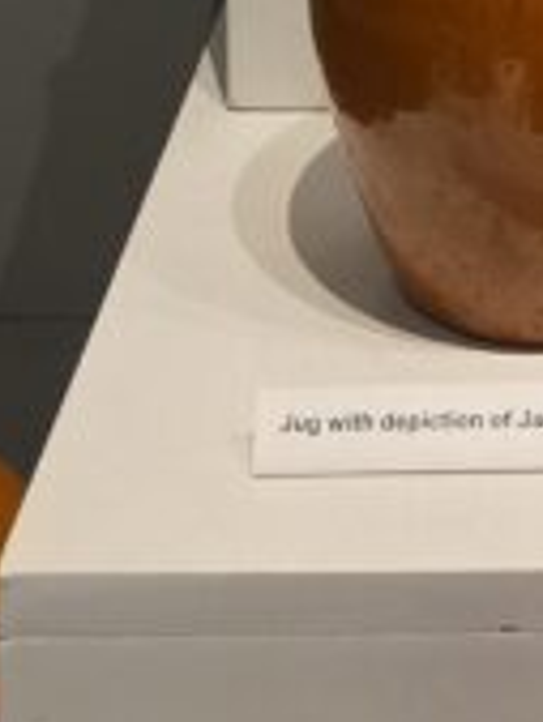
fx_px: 2904
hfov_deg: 10.5
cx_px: 705
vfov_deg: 11.2
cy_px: -1166
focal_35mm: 139
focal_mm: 5.4
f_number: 1.8
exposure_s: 1/51.3
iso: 400
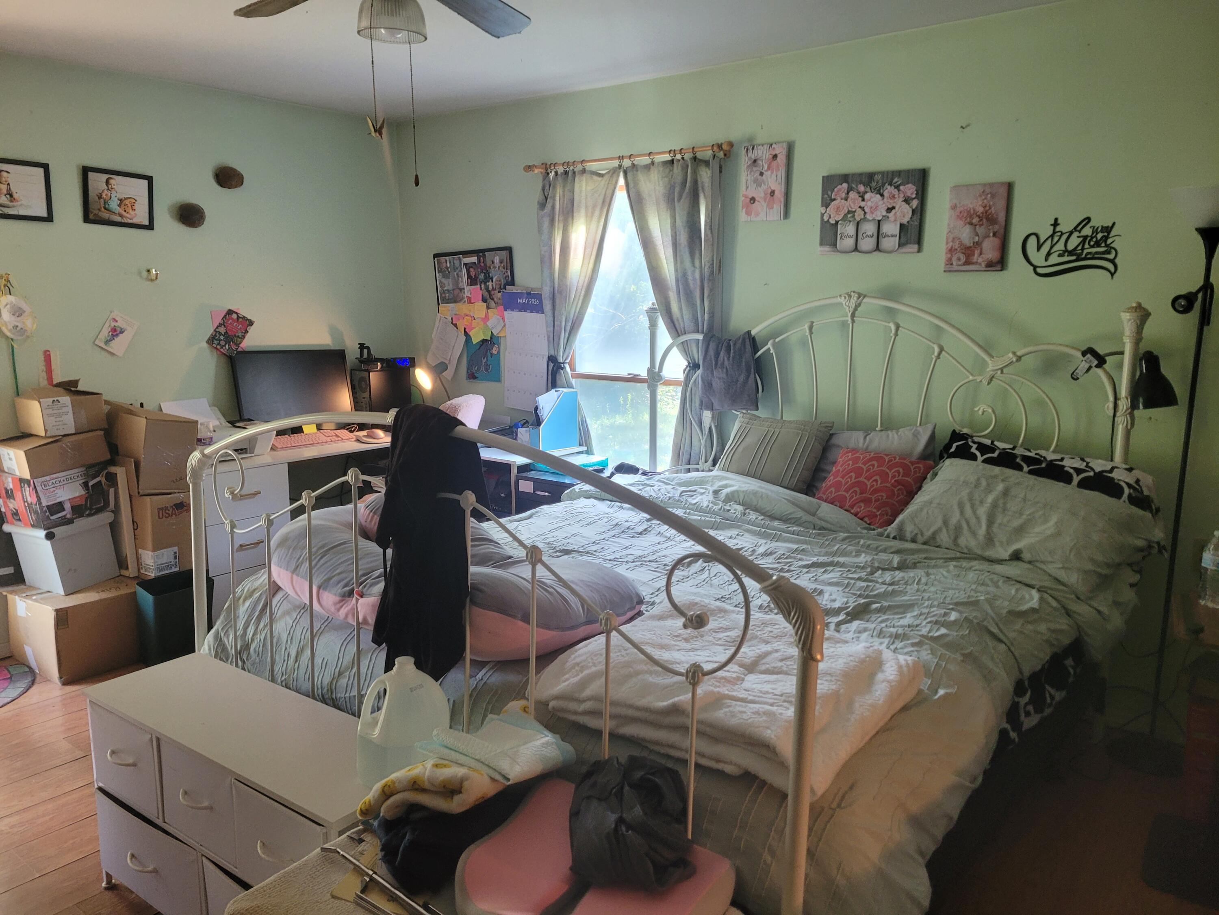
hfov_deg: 67.3
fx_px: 916
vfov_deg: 53.1
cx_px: 610
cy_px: 458
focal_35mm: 26
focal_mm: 5.4
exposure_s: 1/60
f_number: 1.8
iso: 200
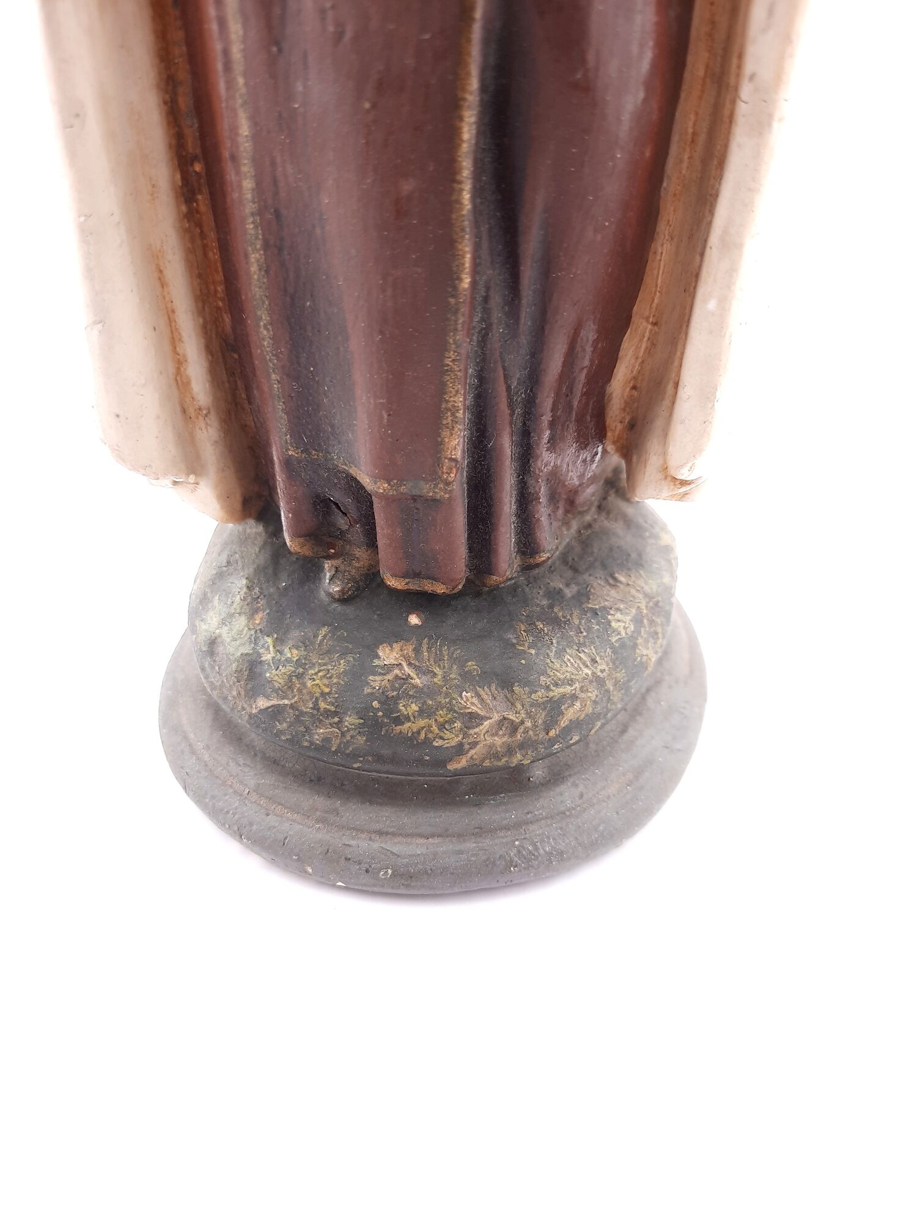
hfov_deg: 54.9
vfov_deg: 69.4
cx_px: 458
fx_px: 883
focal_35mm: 25
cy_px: 612
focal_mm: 4.6
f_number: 2
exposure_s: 1/100
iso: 32
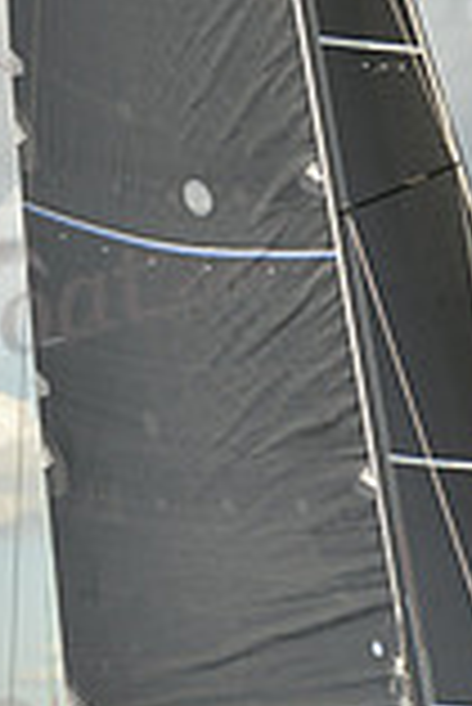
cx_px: 510
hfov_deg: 5.3
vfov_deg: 7.9
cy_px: 40
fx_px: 5082
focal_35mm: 259
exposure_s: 1/1250
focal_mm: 70
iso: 200
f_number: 5
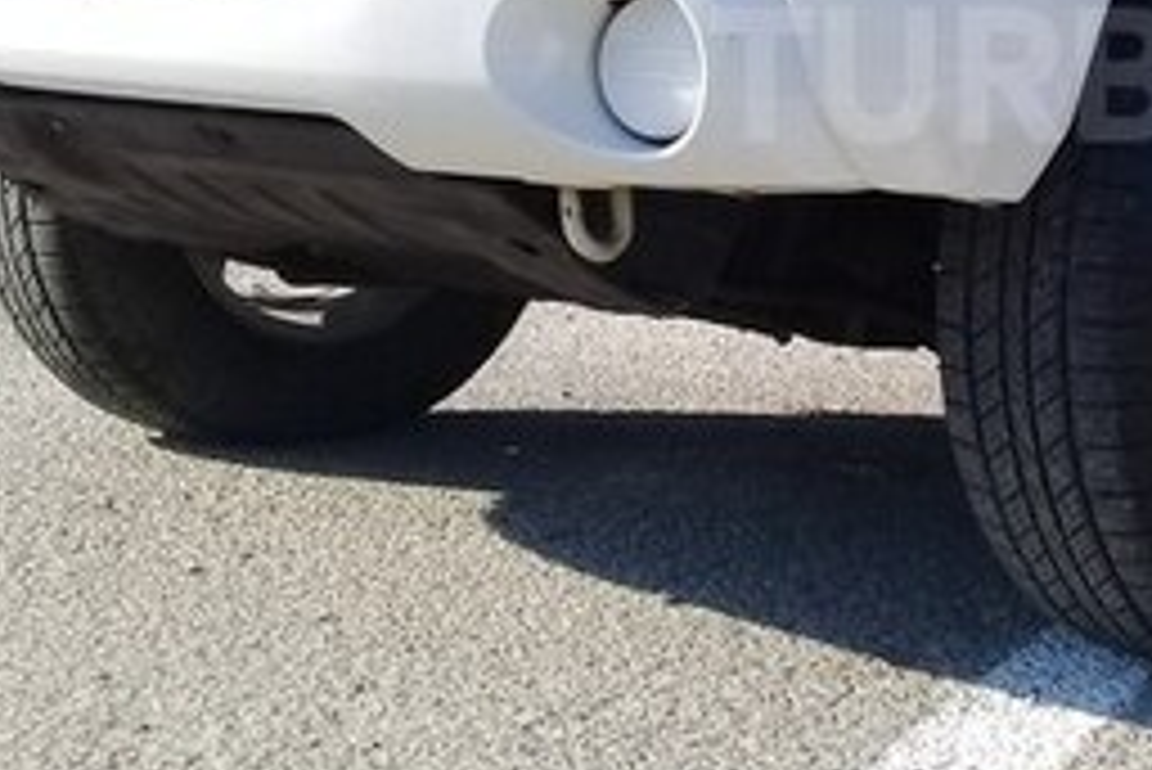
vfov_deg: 16.3
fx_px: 2657
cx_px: 1170
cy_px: 74
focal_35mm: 83
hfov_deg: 23.4
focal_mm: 3.3
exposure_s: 1/696
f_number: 2.2
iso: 50
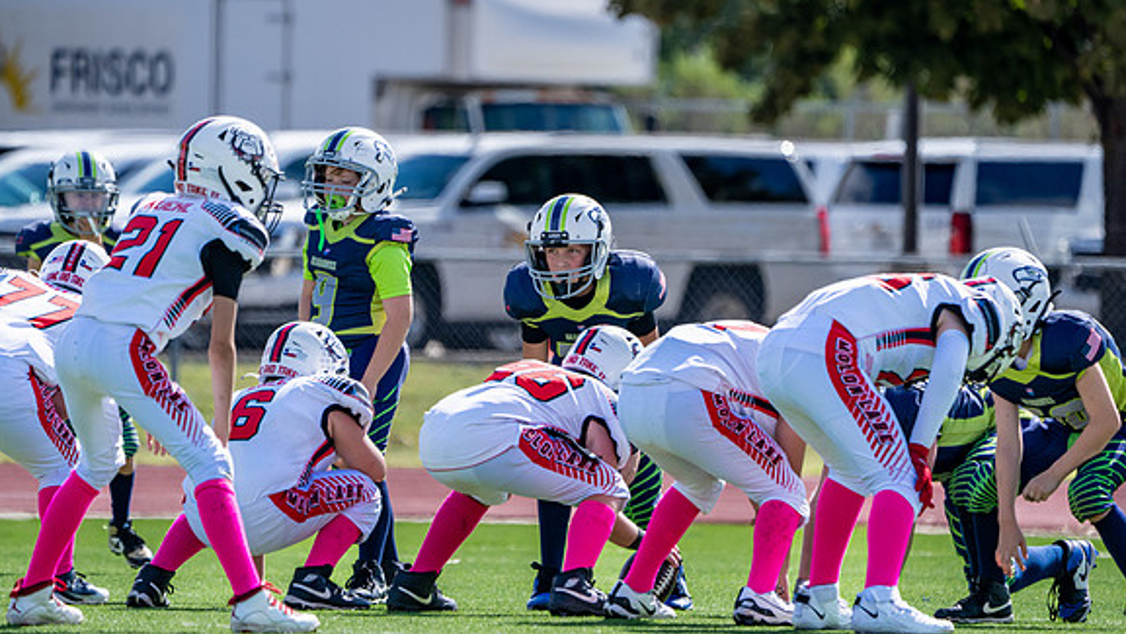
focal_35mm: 508
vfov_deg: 2.4
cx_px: 554
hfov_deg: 4.3
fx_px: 15172
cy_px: 287
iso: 640
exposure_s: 1/2500
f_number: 5.6
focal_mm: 400
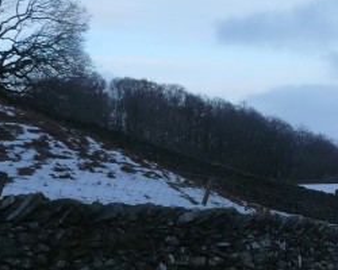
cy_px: 185
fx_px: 1080
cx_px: 362
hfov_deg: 17.2
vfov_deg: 14.2
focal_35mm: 108
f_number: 4
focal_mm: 6
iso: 100
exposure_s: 1/100
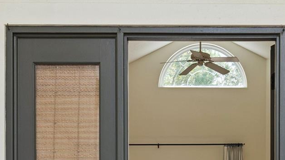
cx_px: 203
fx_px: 544
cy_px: 238
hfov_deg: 29.0
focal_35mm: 72
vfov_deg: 15.5
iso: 800
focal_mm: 27
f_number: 10
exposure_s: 1/80
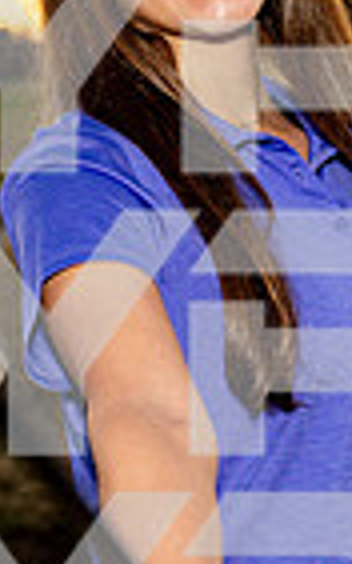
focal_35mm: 173
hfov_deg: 7.6
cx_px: 144
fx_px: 2658
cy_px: 336
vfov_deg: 12.1
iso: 640
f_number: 4
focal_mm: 53
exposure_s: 1/250
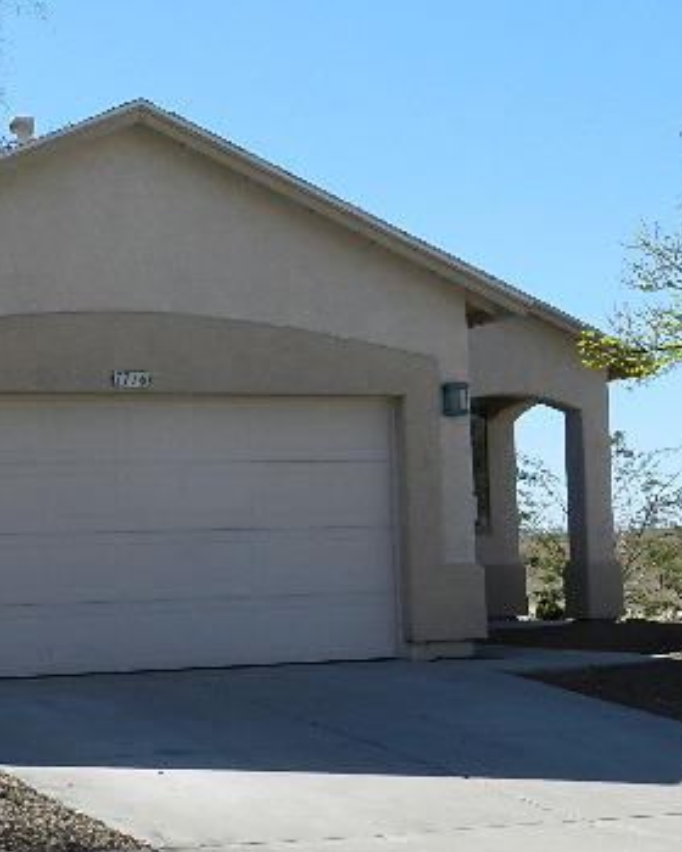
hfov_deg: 18.6
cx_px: 153
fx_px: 2069
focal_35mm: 82
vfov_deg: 23.3
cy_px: 448
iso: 160
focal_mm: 8.1
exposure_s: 1/800
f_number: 5
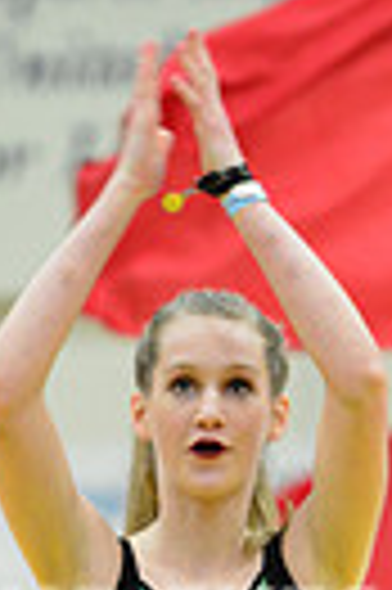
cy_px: 968
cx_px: 180
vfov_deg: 4.6
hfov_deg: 3.1
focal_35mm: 448
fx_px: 7336
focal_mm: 130
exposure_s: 1/250
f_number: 2.8
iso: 3200
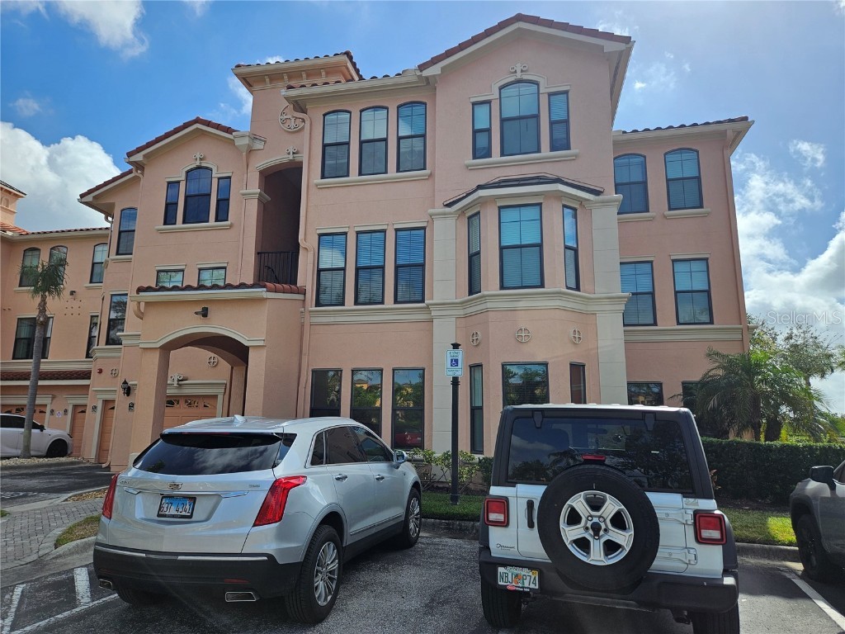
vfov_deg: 58.9
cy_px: 317
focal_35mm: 23
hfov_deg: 73.9
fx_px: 561
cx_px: 422
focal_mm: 5.4
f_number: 1.8
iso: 25
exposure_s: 1/2289
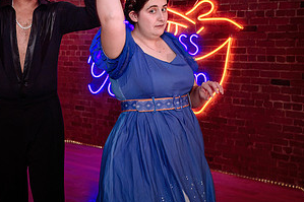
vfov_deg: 18.6
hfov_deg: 27.7
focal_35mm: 73
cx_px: 144
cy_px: 93
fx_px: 616
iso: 640
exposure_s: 1/100
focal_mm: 32
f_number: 3.5
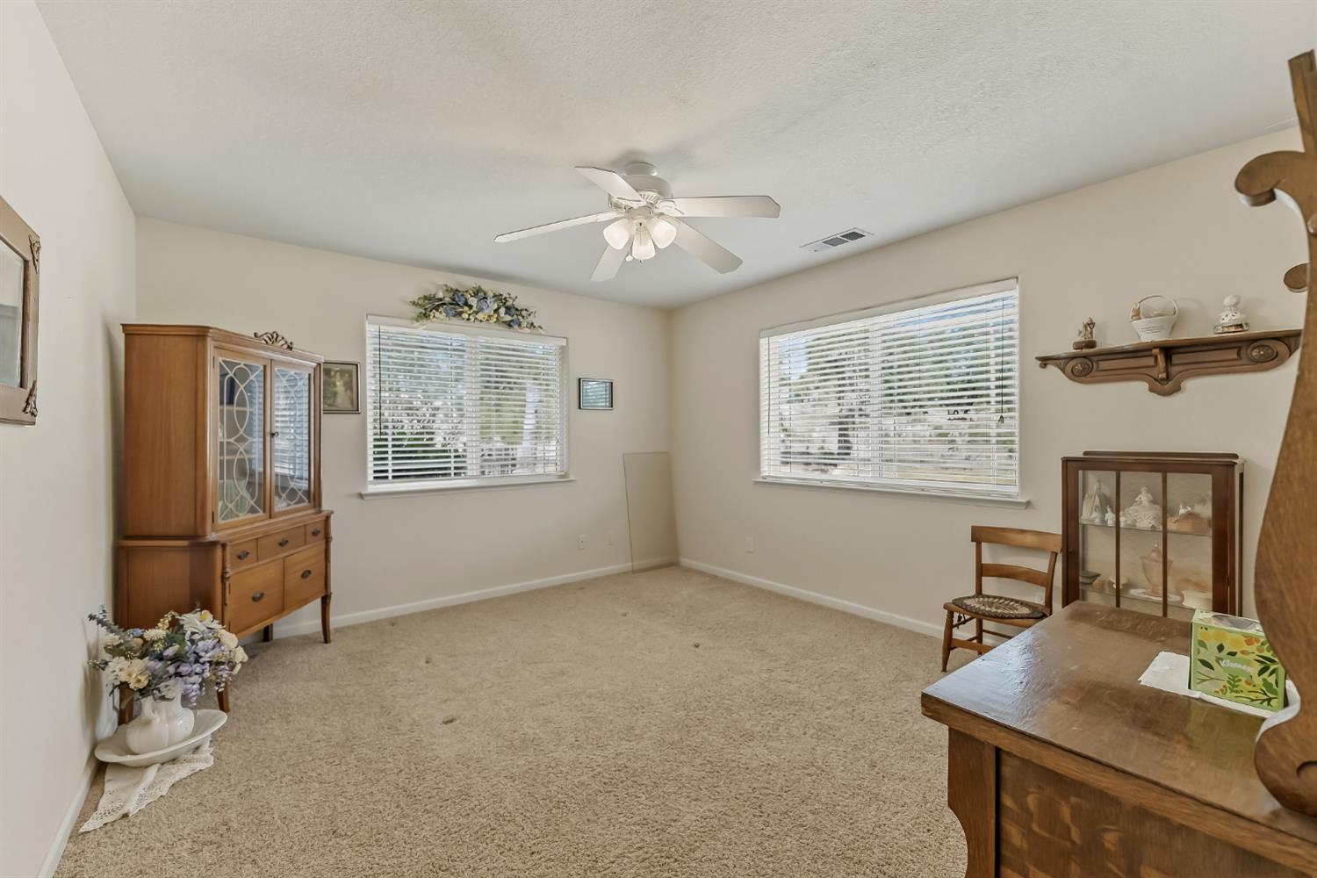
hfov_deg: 101.5
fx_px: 538
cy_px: 439
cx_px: 658
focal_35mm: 15
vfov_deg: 78.5
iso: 250
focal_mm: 14.7
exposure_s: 1/60
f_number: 4
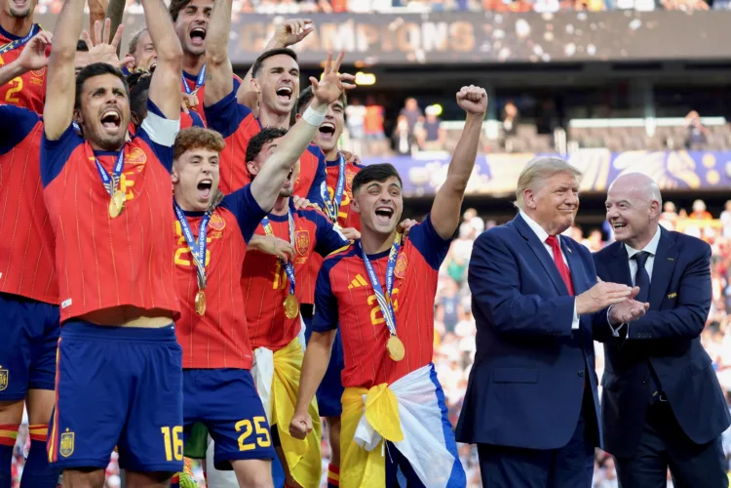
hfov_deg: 10.3
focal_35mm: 200
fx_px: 4061
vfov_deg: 6.9
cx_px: 366
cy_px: 244
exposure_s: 1/1000
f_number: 6.3
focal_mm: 200
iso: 1000
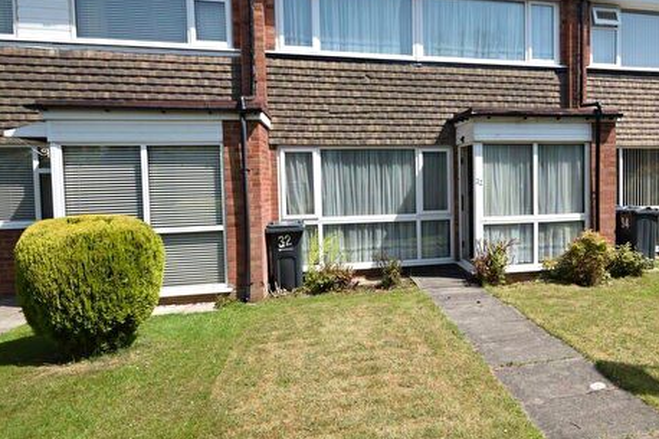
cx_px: 455
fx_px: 483
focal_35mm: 26
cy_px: 205
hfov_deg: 66.2
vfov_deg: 48.9
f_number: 9
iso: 200
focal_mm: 11.5
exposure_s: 1/320
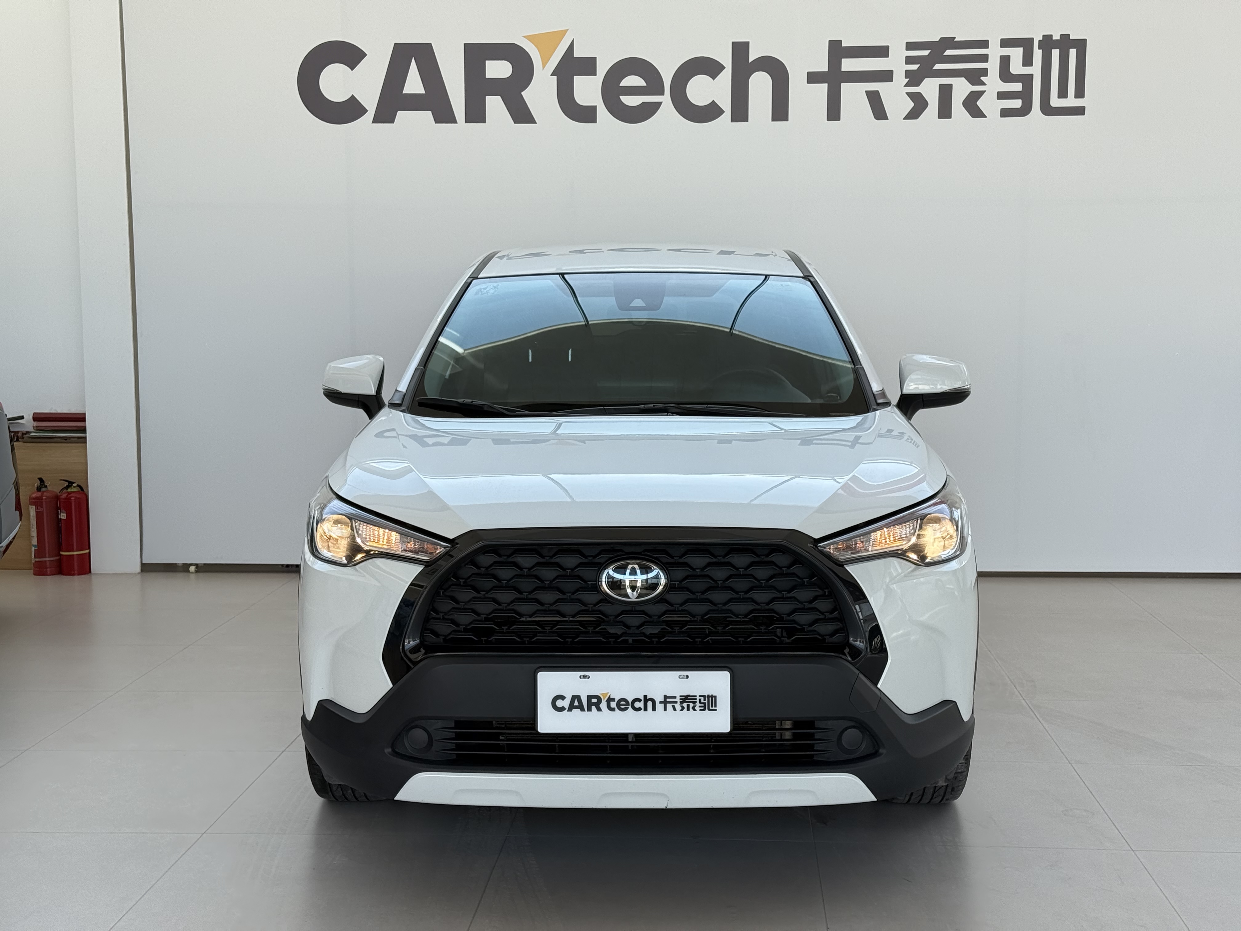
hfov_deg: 39.7
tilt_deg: -5.5
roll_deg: +0.6
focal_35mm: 48
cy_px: 466
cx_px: 620
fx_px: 1721
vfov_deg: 30.3
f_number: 1.78
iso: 80
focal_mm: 6.76
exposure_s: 1/596
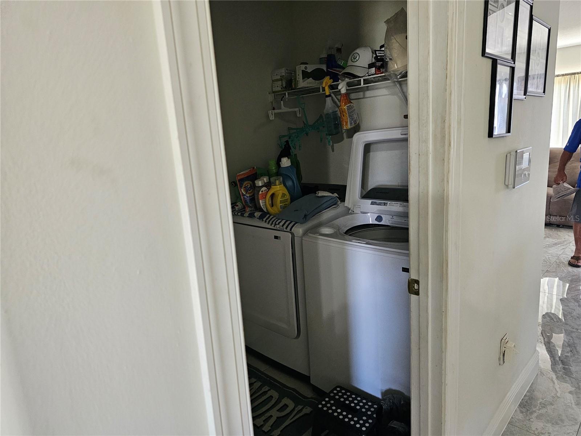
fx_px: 386
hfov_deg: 73.9
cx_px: 290
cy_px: 218
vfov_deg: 58.9
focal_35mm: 23
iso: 800
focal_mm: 6.3
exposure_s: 1/120
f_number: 1.7
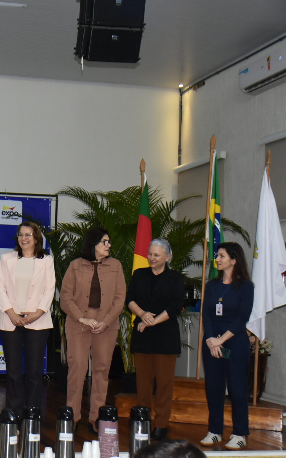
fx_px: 748
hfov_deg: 20.5
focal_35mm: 60
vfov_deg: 34.0
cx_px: -37
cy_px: 230
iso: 800
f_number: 3.8
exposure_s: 1/60
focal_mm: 26
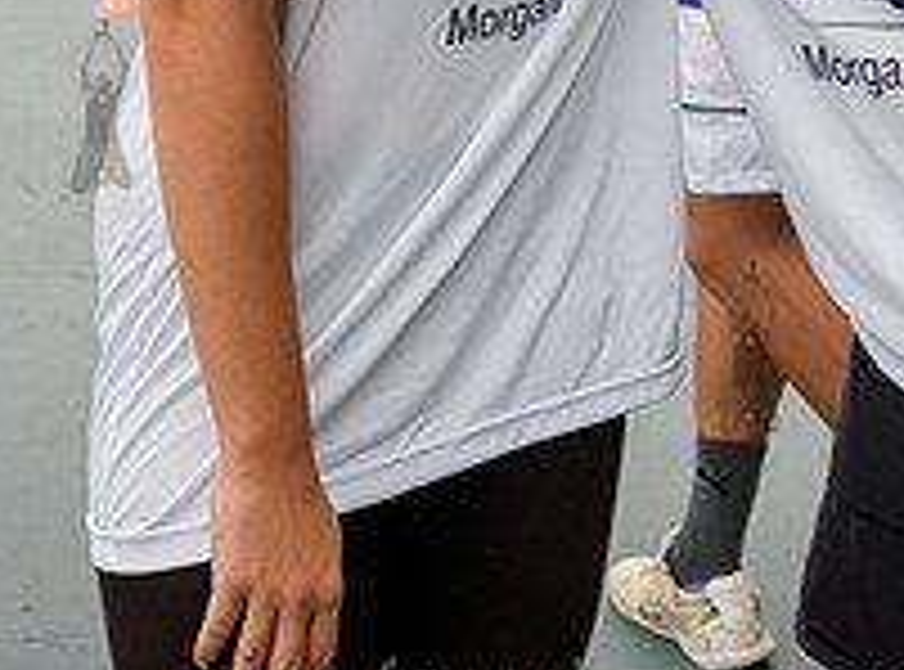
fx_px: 3173
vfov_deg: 11.8
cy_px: -165
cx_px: 700
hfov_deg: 16.1
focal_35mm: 122
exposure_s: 1/1000
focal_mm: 38
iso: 1000
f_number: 5
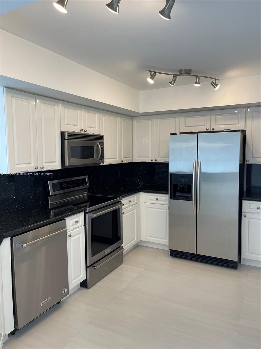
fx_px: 261
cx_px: 130
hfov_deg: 53.1
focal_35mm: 26
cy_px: 174
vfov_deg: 67.3
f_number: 1.6
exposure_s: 1/120
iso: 100
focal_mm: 5.1
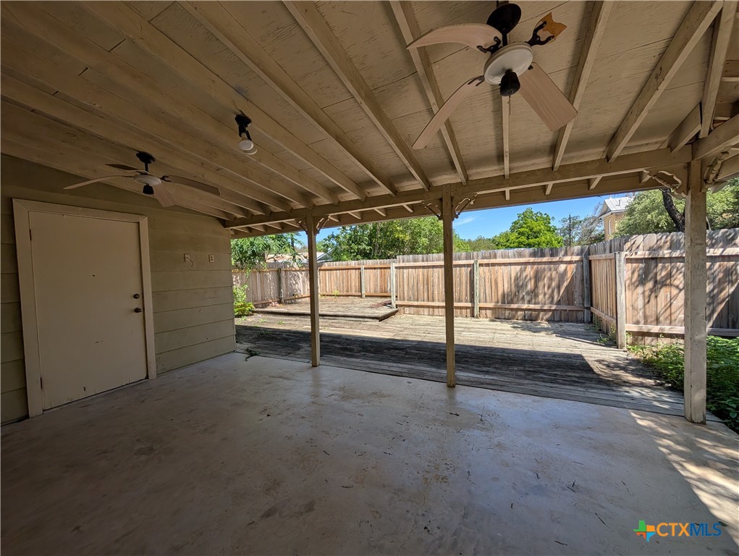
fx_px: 256
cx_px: 370
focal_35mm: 12
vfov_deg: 94.6
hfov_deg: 110.5
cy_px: 278
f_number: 1.7
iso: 53
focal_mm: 2.02
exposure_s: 1/1721
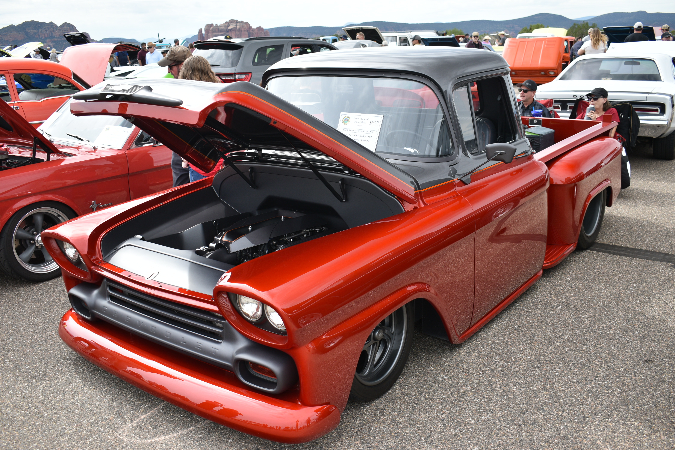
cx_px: 338
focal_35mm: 34
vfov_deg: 38.4
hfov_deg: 55.1
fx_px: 647
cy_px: 225
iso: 180
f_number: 5
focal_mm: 23
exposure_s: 1/250
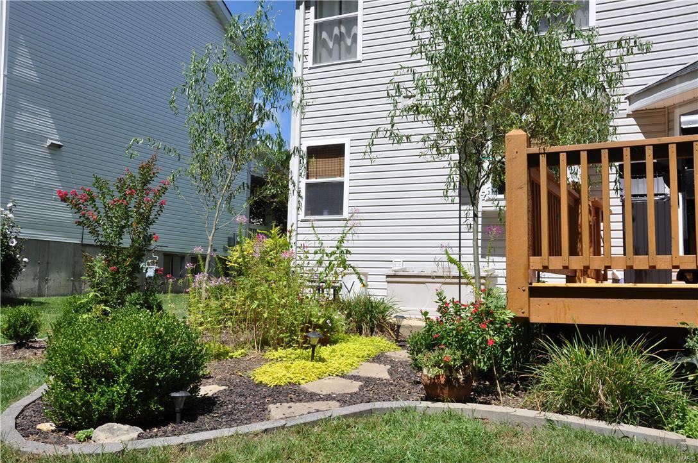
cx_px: 349
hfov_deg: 53.2
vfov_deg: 36.8
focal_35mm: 36
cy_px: 232
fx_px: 697
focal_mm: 24
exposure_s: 1/500
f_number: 8
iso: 200
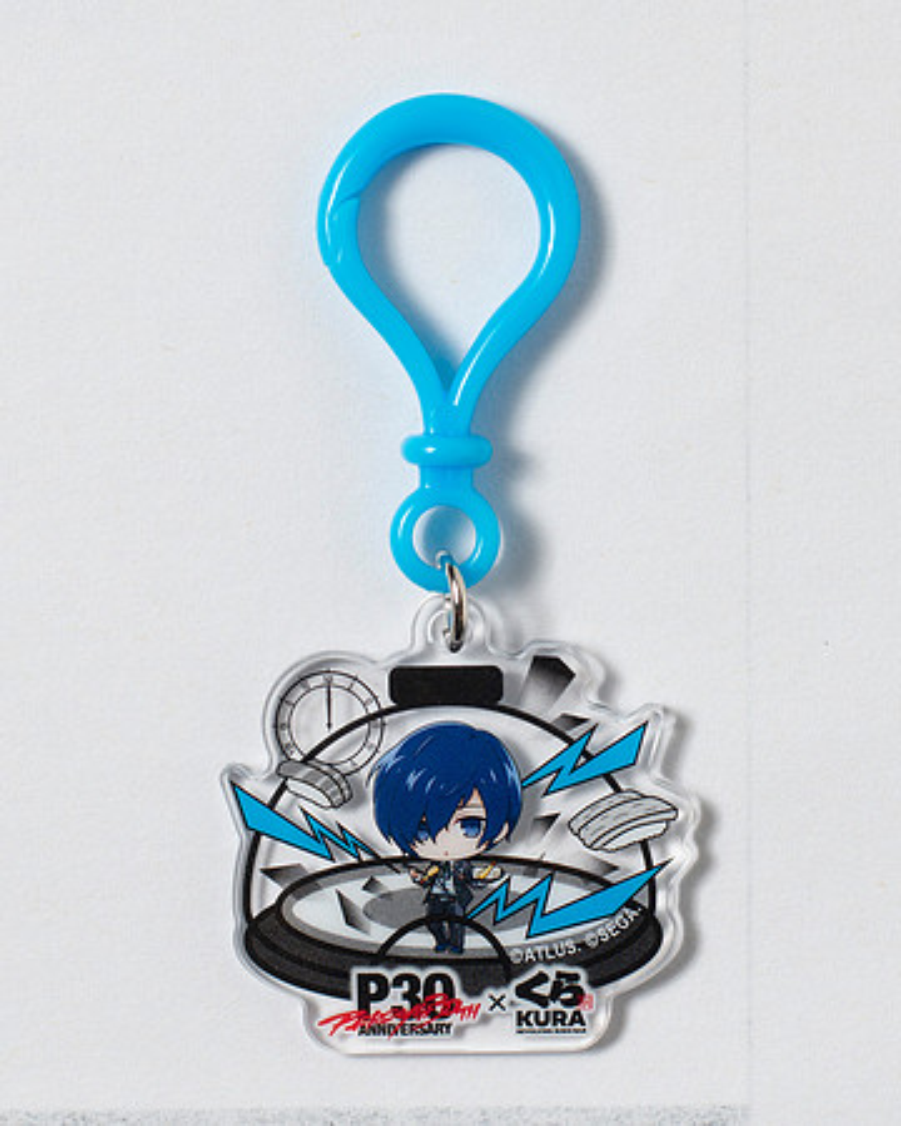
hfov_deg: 12.1
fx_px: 4257
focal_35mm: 128
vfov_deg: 15.1
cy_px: 581
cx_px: 446
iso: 200
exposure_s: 1/200
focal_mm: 50
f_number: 9
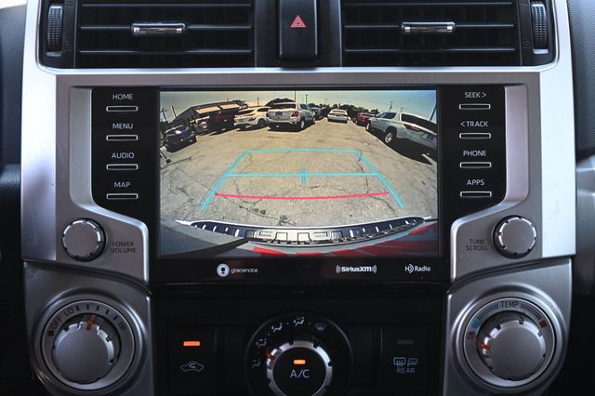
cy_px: 198
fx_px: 1140
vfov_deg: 19.7
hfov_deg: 29.3
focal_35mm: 69
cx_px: 298
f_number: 6
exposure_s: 1/125
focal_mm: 46
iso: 1600
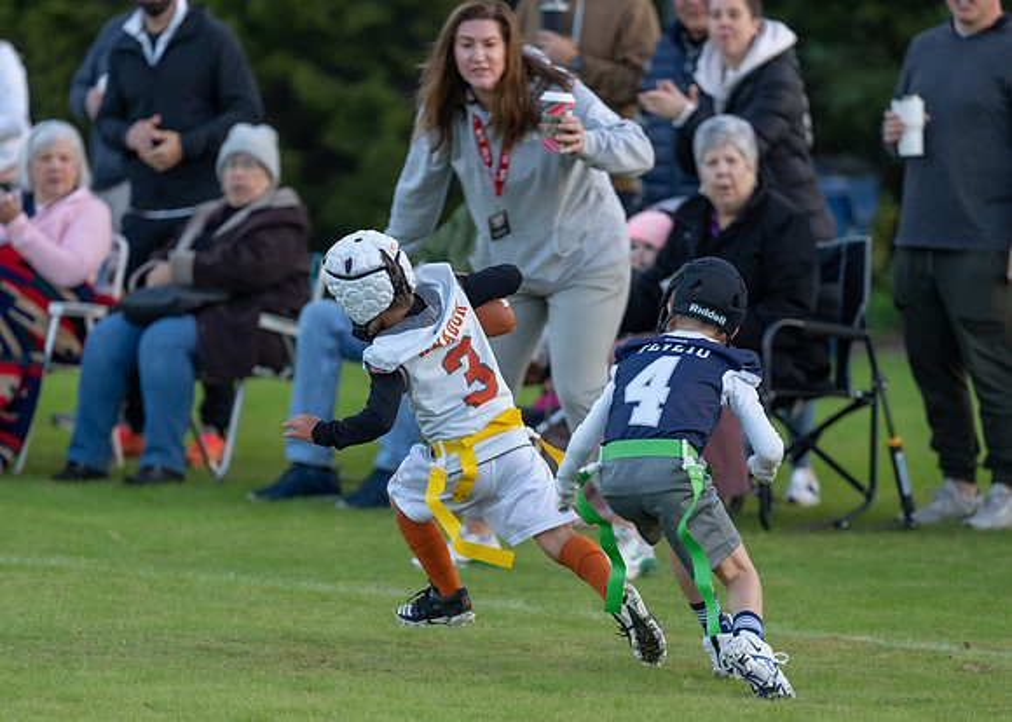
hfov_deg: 7.0
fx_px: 8241
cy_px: 441
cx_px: 476
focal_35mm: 287
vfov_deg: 5.0
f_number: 2.8
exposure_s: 1/1000
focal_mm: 200
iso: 800
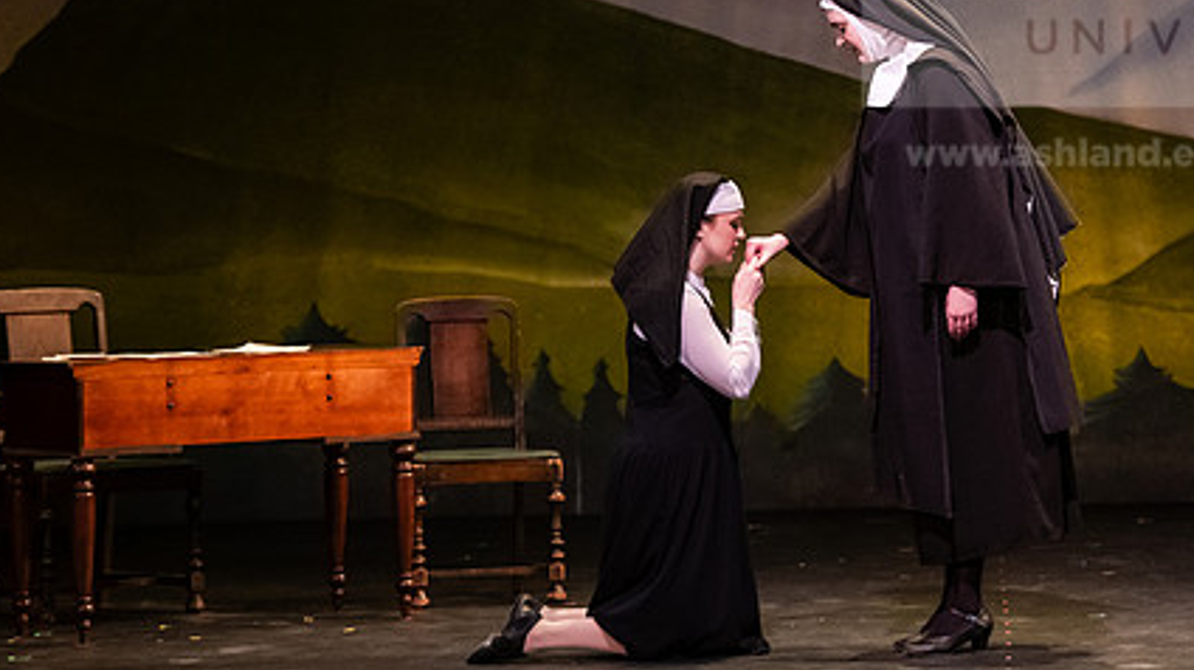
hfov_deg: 12.3
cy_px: 213
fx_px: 5538
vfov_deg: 6.9
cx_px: 777
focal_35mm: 175
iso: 4000
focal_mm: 122
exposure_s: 1/200
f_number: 3.2
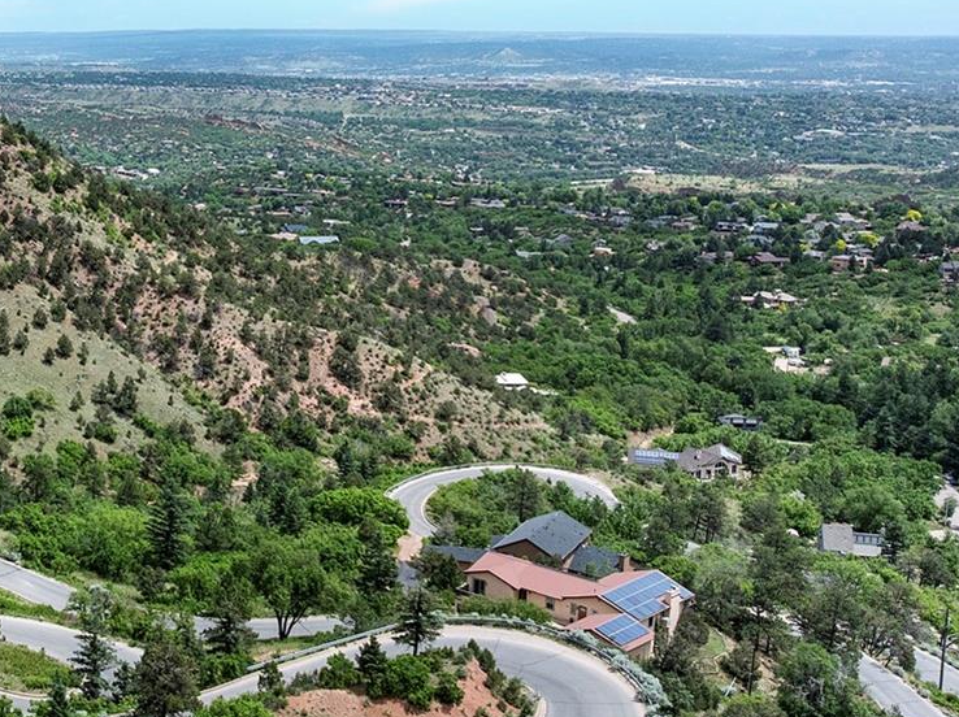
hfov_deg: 33.6
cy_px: 264
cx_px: -6
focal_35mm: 52
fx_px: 1439
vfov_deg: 27.9
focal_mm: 12.29
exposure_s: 1/200
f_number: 2.8
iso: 260
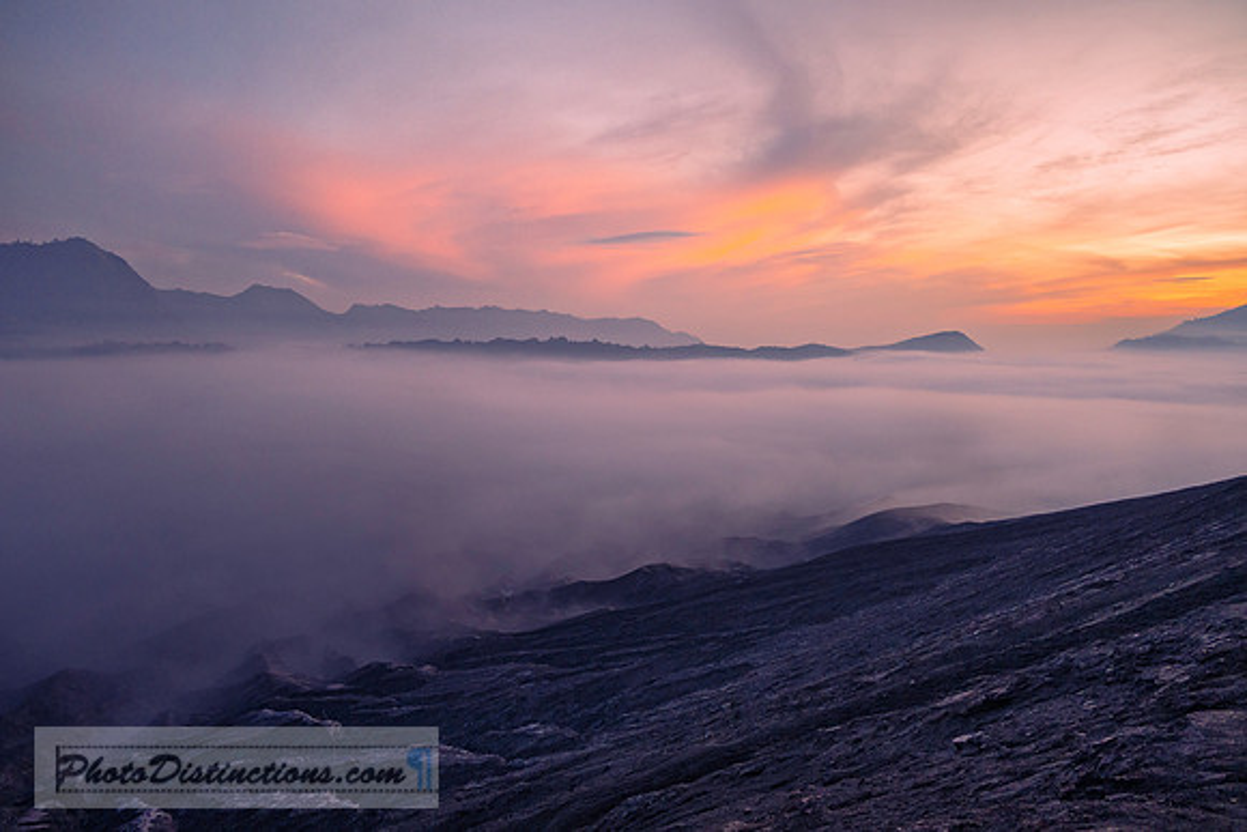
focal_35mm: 25
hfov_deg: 72.0
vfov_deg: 51.7
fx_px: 859
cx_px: 624
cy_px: 416
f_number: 5
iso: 2000
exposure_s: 1/160
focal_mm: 24
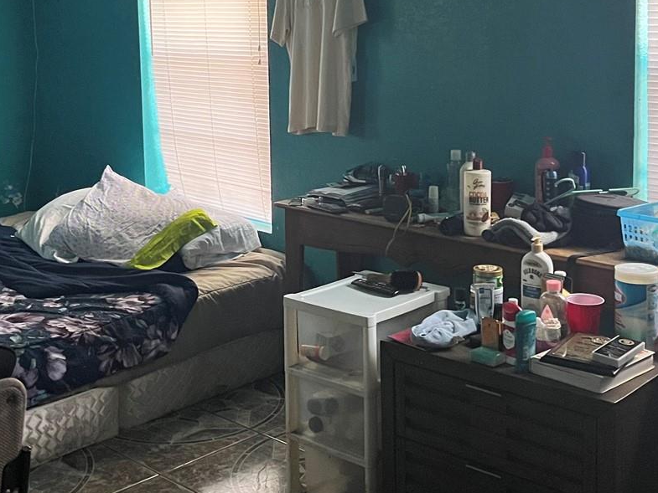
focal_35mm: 53
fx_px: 1008
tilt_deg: -7.1
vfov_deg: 27.1
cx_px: 265
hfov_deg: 36.0
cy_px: 116
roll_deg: +2.6
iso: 500
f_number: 1.6
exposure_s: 1/60
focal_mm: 5.1
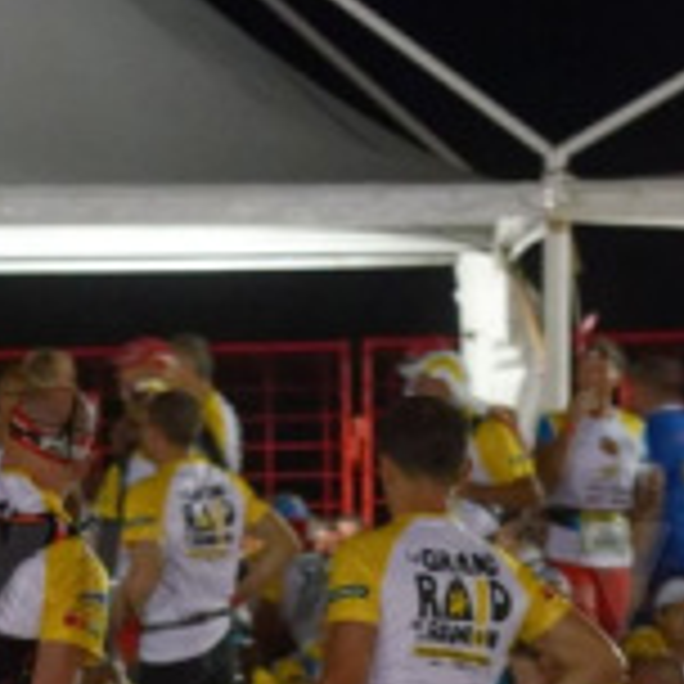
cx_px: 70
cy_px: 1197
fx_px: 11245
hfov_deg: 3.5
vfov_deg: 3.5
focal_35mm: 503
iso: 1000
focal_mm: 100
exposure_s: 1/15
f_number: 5
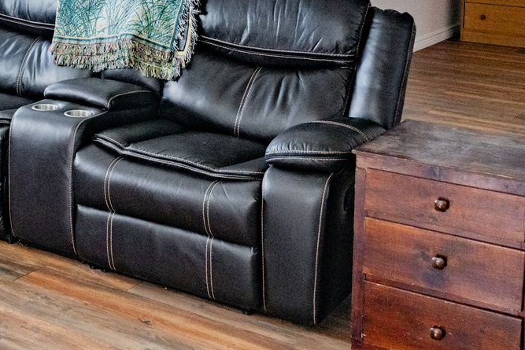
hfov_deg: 25.1
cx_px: -47
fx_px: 1094
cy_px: -54
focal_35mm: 75
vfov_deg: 17.5
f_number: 4.5
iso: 1600
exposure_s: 1/100
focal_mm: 24
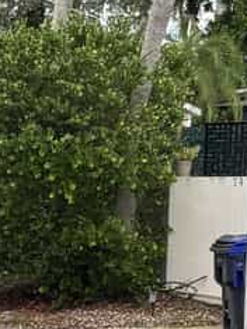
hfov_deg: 8.3
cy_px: 533
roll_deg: +0.3
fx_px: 1685
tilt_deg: -10.2
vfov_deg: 10.7
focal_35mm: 177
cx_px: -60
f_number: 1.6
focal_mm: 5.96
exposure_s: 1/481
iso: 50
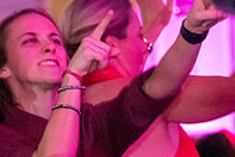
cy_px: 166
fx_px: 4132
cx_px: -67
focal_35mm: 633
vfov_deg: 2.2
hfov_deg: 3.3
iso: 6400
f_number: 4.8
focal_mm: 122
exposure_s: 1/60
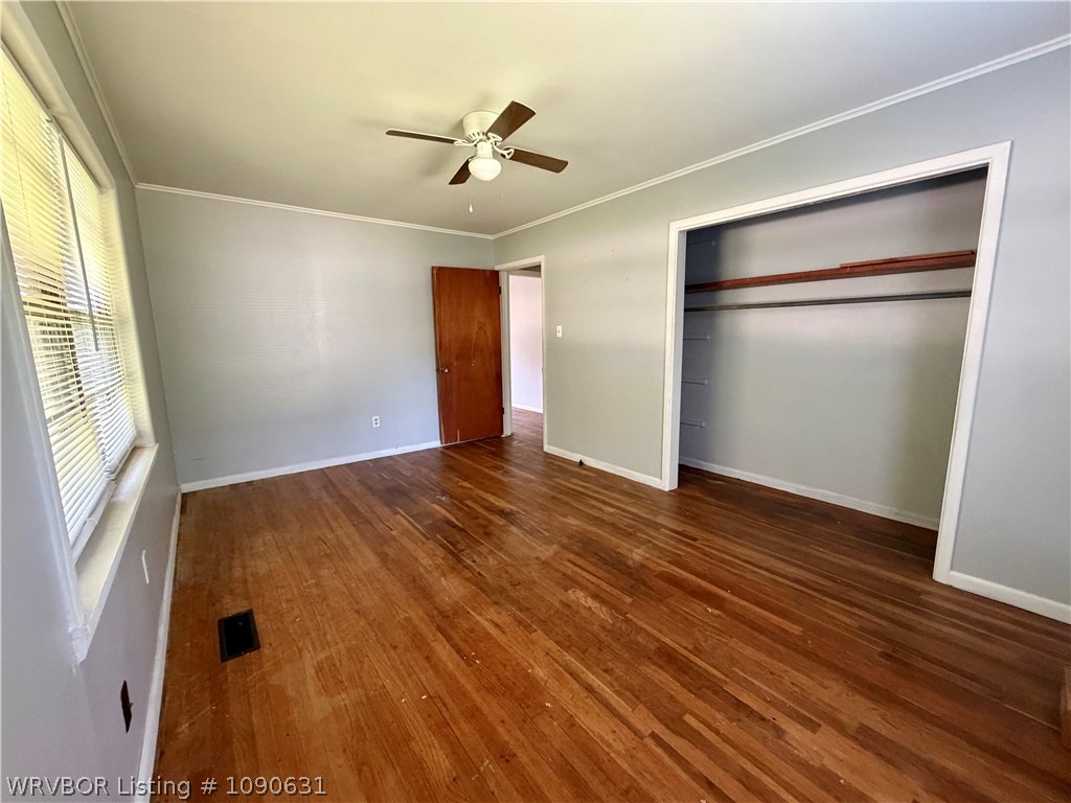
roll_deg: +1.1
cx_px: 536
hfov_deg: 102.1
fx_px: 433
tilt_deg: -8.6
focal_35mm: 14
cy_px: 402
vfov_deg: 85.7
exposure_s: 1/60
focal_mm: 2.22
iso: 400
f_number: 2.2
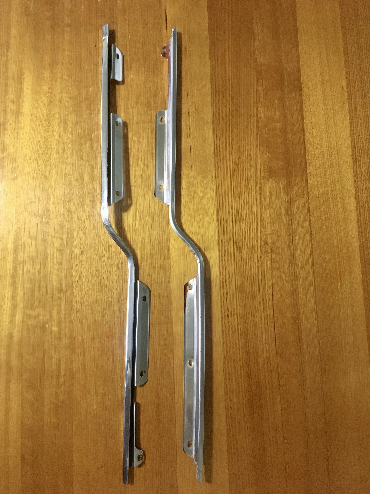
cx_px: 185
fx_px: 413
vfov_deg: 61.7
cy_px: 247
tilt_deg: -81.2
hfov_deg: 48.2
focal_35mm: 29
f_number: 2.2
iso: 200
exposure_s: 1/17
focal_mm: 4.15
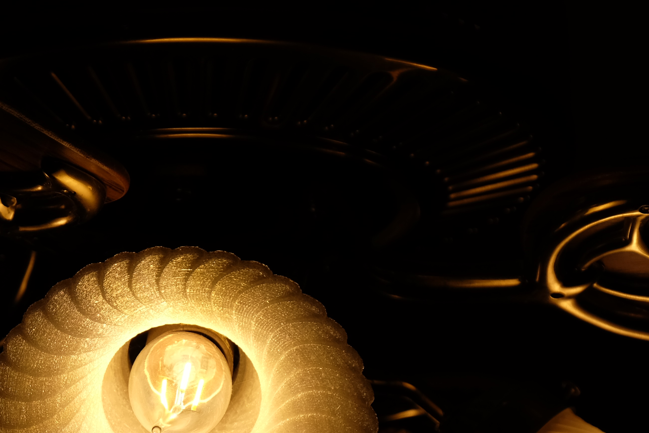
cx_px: 212
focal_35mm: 248
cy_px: 362
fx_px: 4470
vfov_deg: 5.5
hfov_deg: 8.3
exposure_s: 1/180
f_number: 7.1
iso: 200
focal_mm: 88.2
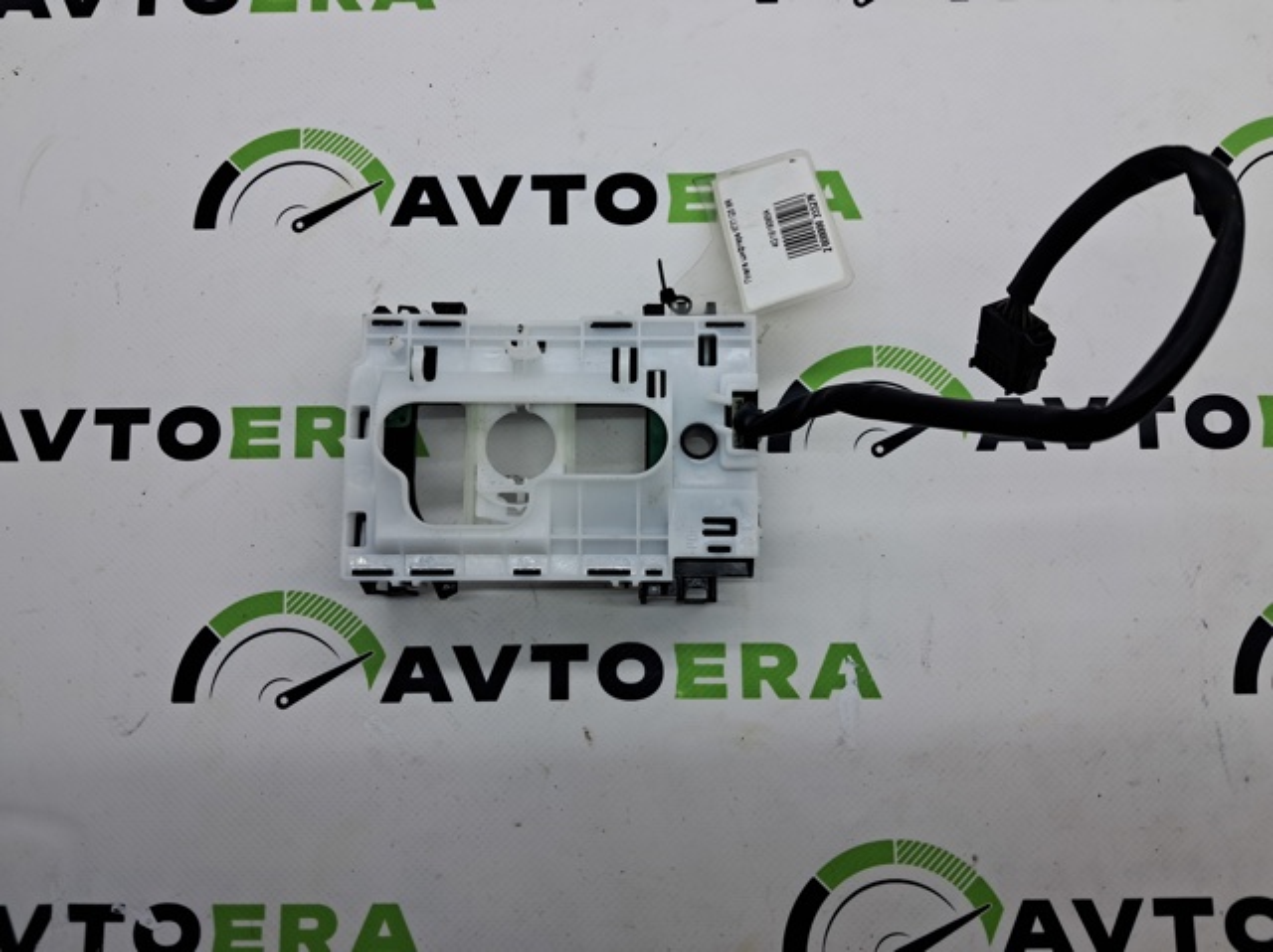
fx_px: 992
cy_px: 476
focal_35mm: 27
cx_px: 636
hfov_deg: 65.4
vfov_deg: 51.3
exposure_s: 1/120
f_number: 1.8
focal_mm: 4
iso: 50
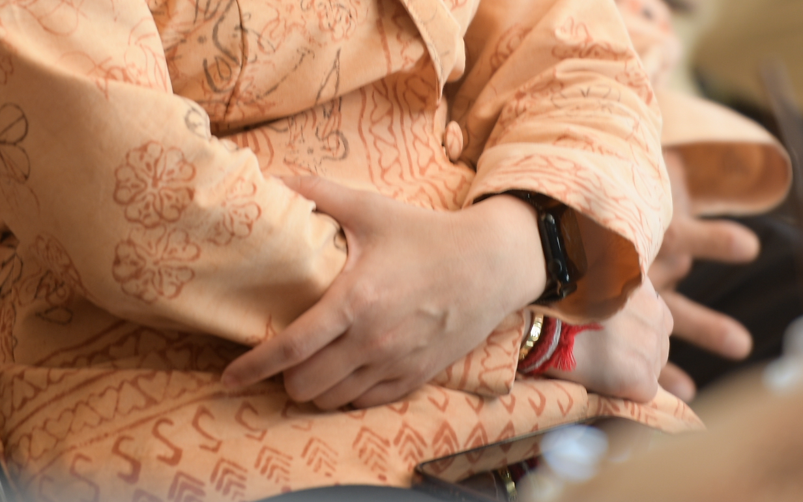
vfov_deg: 1.9
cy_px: -275
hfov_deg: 3.1
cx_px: 389
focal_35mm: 683
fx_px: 14947
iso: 100
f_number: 2.8
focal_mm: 200
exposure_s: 1/200
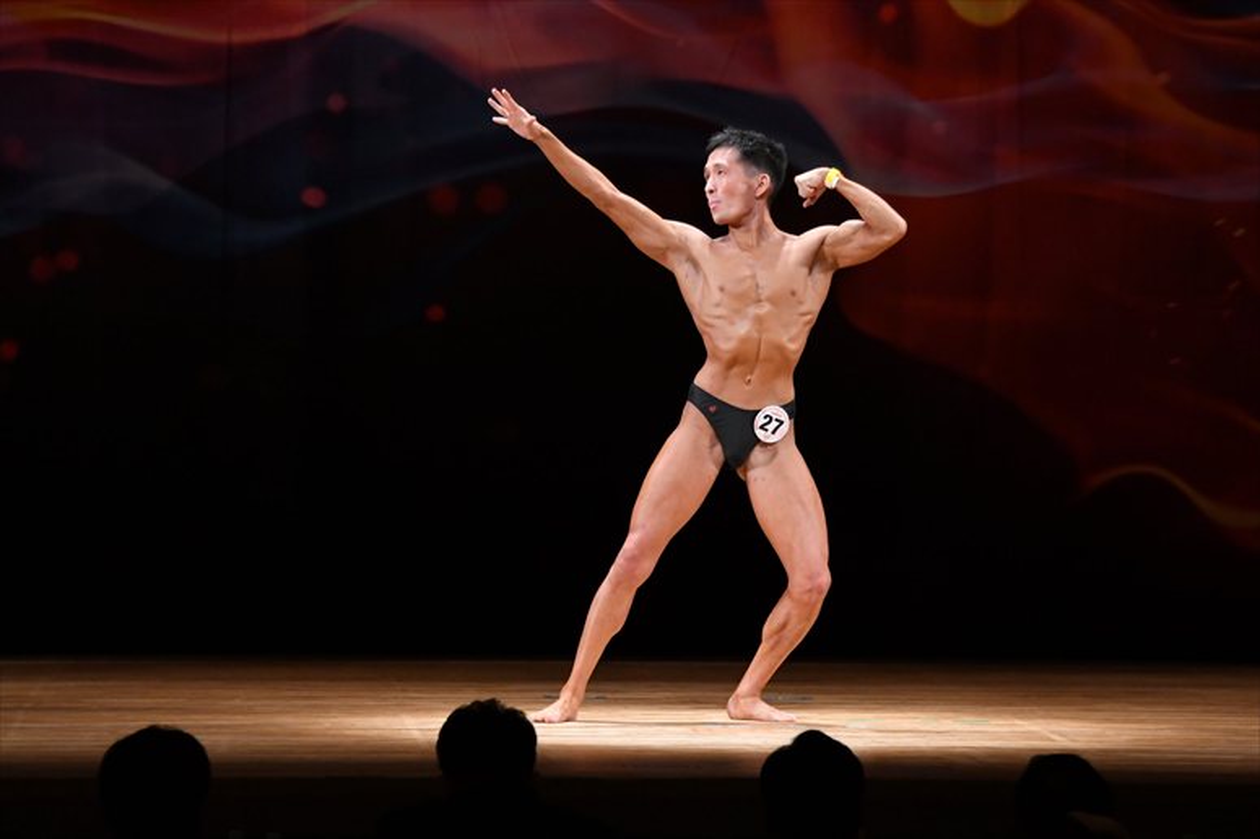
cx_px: 630
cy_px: 420
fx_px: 7591
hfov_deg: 9.5
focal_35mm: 217
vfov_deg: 6.3
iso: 3200
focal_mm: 145
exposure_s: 1/400
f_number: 5.6
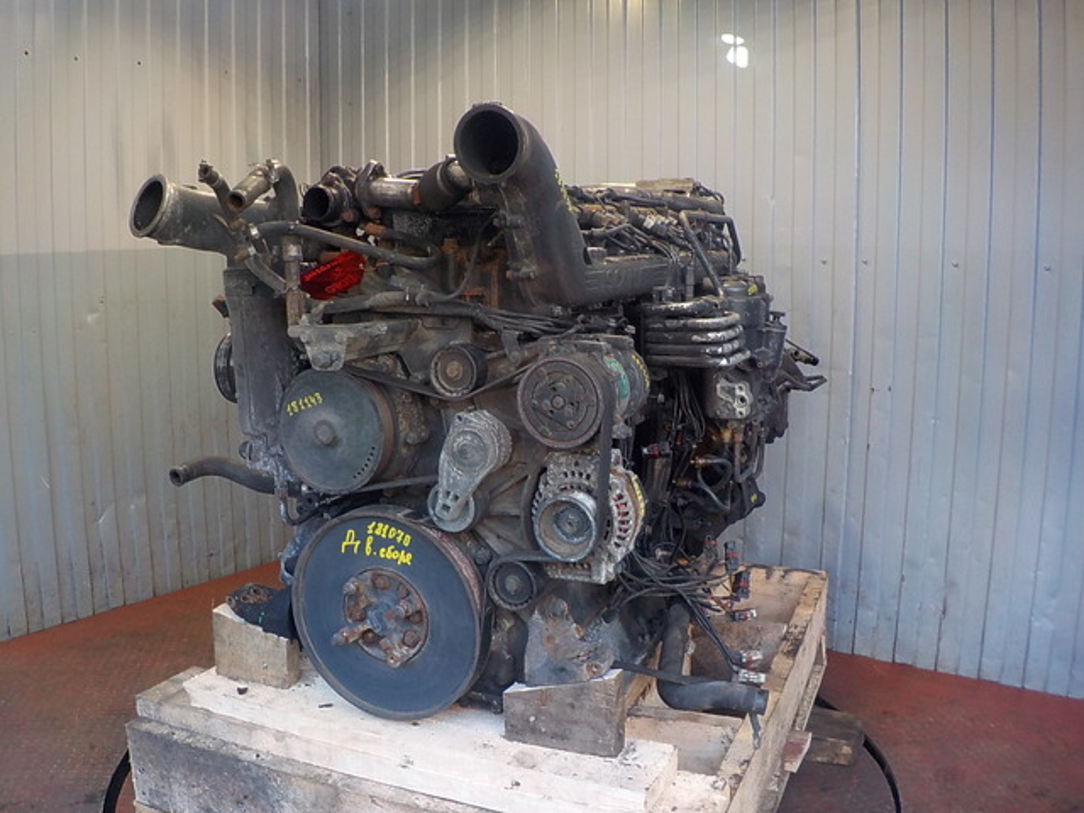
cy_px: 406
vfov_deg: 46.8
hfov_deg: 60.0
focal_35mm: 30
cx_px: 542
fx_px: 939
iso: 180
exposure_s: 1/30
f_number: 3.3
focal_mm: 4.1
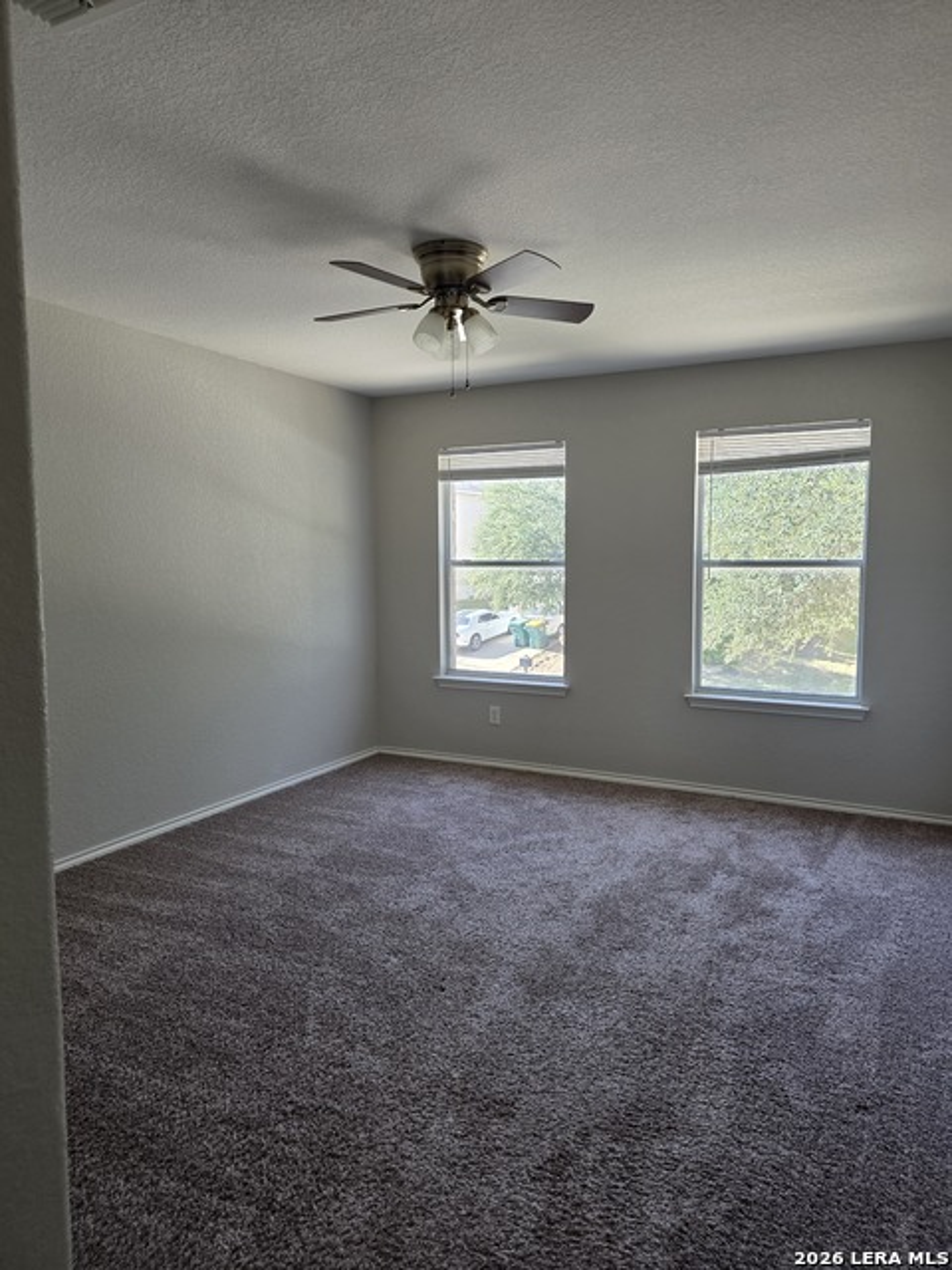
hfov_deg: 58.9
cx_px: 476
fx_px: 843
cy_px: 635
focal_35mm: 23
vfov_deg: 73.9
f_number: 1.7
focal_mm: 6.3
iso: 160
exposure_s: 1/180
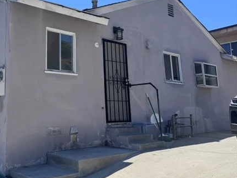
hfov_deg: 49.4
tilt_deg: +10.6
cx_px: 61
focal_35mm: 36
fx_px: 246
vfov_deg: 39.4
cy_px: 66
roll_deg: -1.1
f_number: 1.78
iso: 80
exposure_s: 1/4608
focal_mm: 6.76
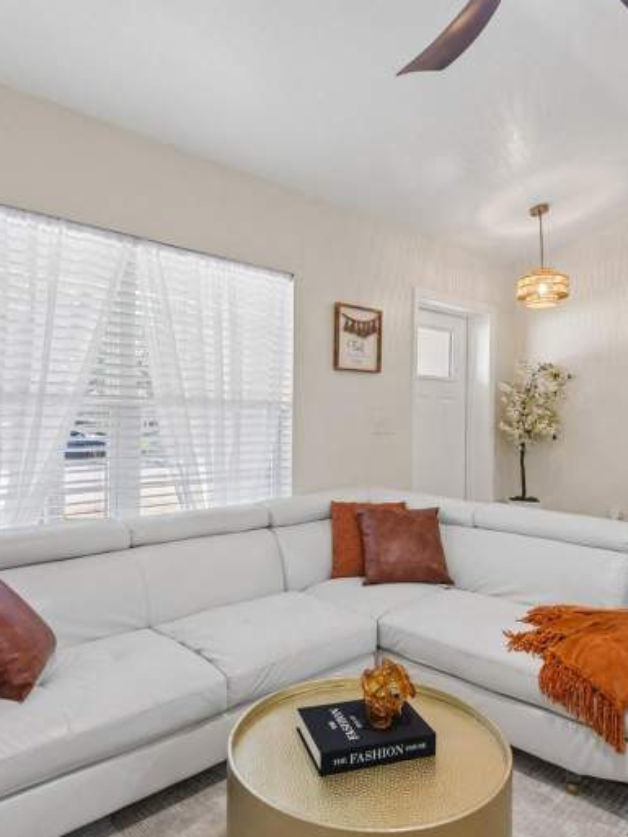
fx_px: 580
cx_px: 331
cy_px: 422
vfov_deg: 71.6
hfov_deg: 56.8
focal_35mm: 24
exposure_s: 1/25
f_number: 8
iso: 400
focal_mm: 16
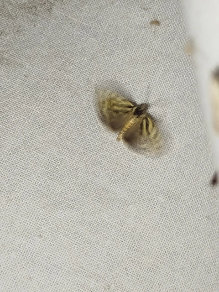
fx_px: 582
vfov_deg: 28.2
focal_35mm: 69
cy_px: 146
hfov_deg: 21.3
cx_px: 110
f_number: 1.7
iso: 80
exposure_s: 1/50
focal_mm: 5.31
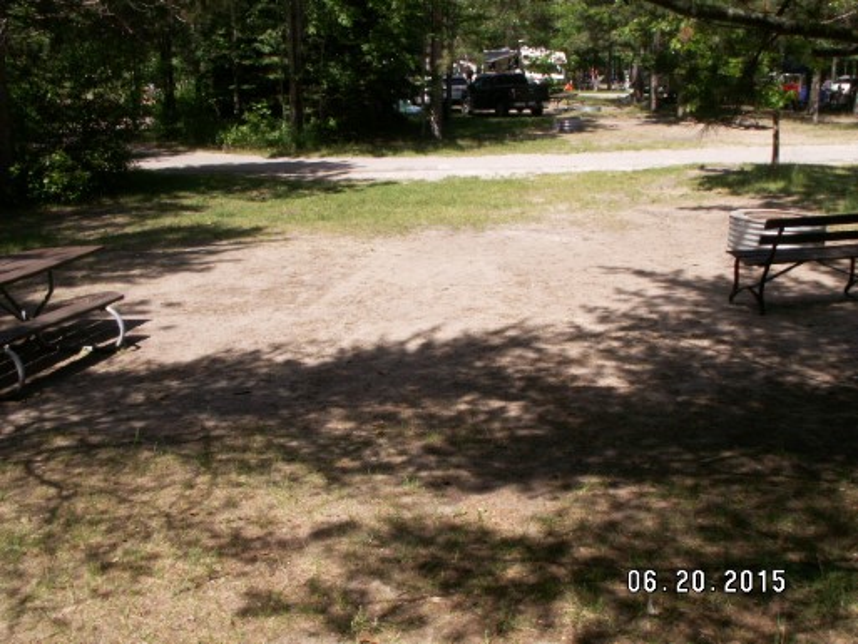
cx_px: 429
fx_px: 868
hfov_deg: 52.6
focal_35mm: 35
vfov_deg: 40.7
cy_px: 322
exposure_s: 1/160
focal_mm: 5.86
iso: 50
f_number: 6.3
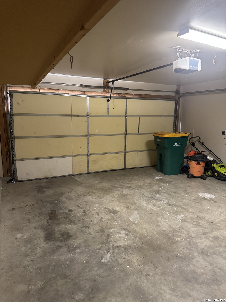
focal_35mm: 24
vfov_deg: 71.6
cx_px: 113
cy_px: 151
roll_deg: -0.1
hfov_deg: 56.8
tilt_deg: -8.3
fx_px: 209
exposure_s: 1/60
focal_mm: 6.76
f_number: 1.78
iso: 640
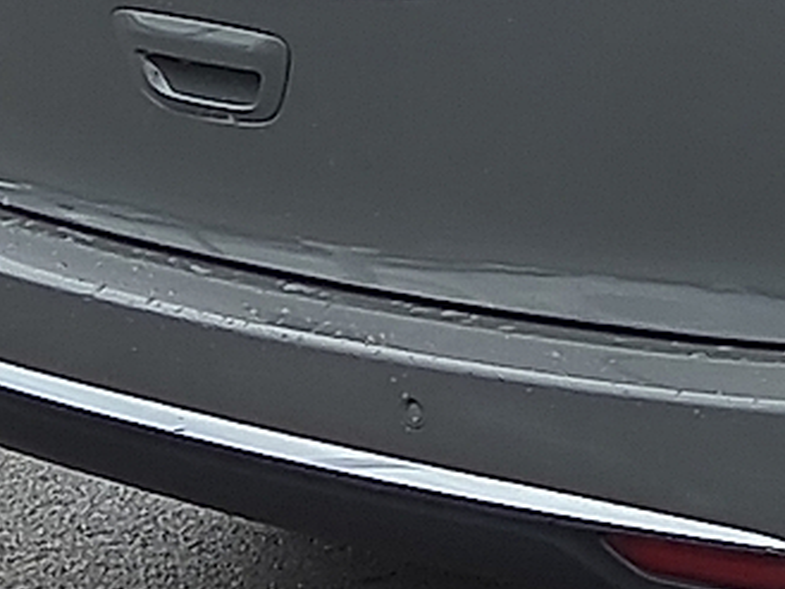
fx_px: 4628
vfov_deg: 7.2
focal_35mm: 204
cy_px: -186
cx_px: 1329
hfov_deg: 9.3
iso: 25
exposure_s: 1/526
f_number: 1.8
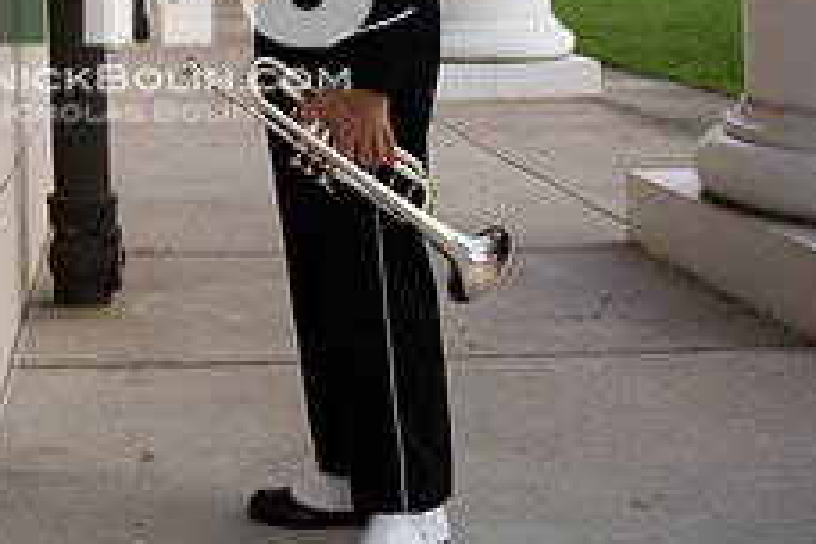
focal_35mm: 61
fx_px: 1383
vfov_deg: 21.2
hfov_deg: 31.5
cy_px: -48
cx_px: 104
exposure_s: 1/1600
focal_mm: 24
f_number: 2.8
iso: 400
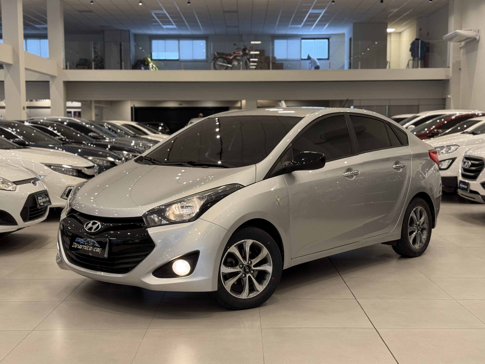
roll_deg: +0.3
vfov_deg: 30.3
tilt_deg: -4.3
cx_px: 242
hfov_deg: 39.7
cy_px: 182
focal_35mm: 48
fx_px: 673
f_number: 1.78
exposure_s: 1/60
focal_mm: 6.76
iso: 125
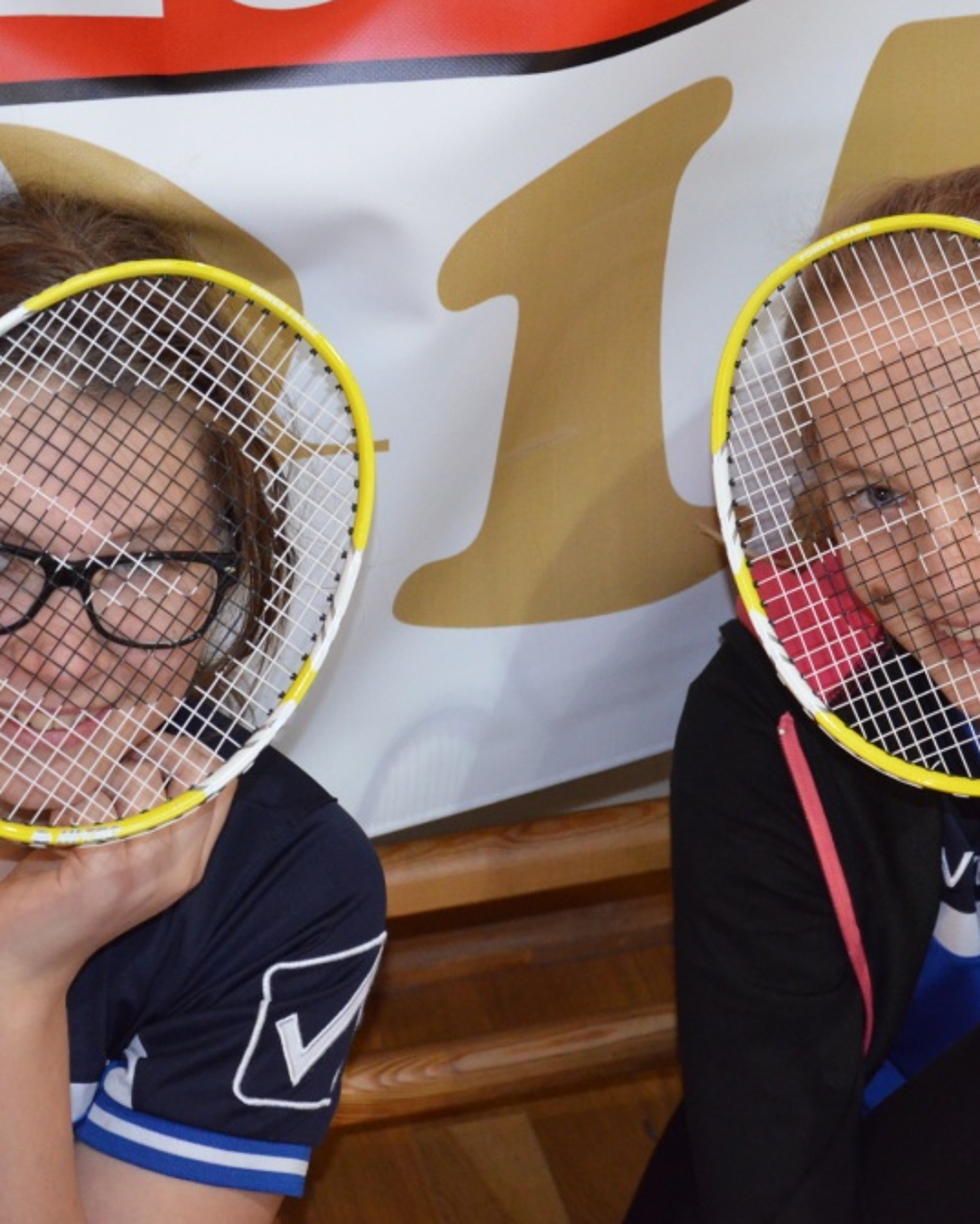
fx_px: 3262
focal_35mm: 90
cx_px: 608
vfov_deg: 21.3
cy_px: 617
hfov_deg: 17.1
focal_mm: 42
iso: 2500
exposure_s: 1/60
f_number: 4.8
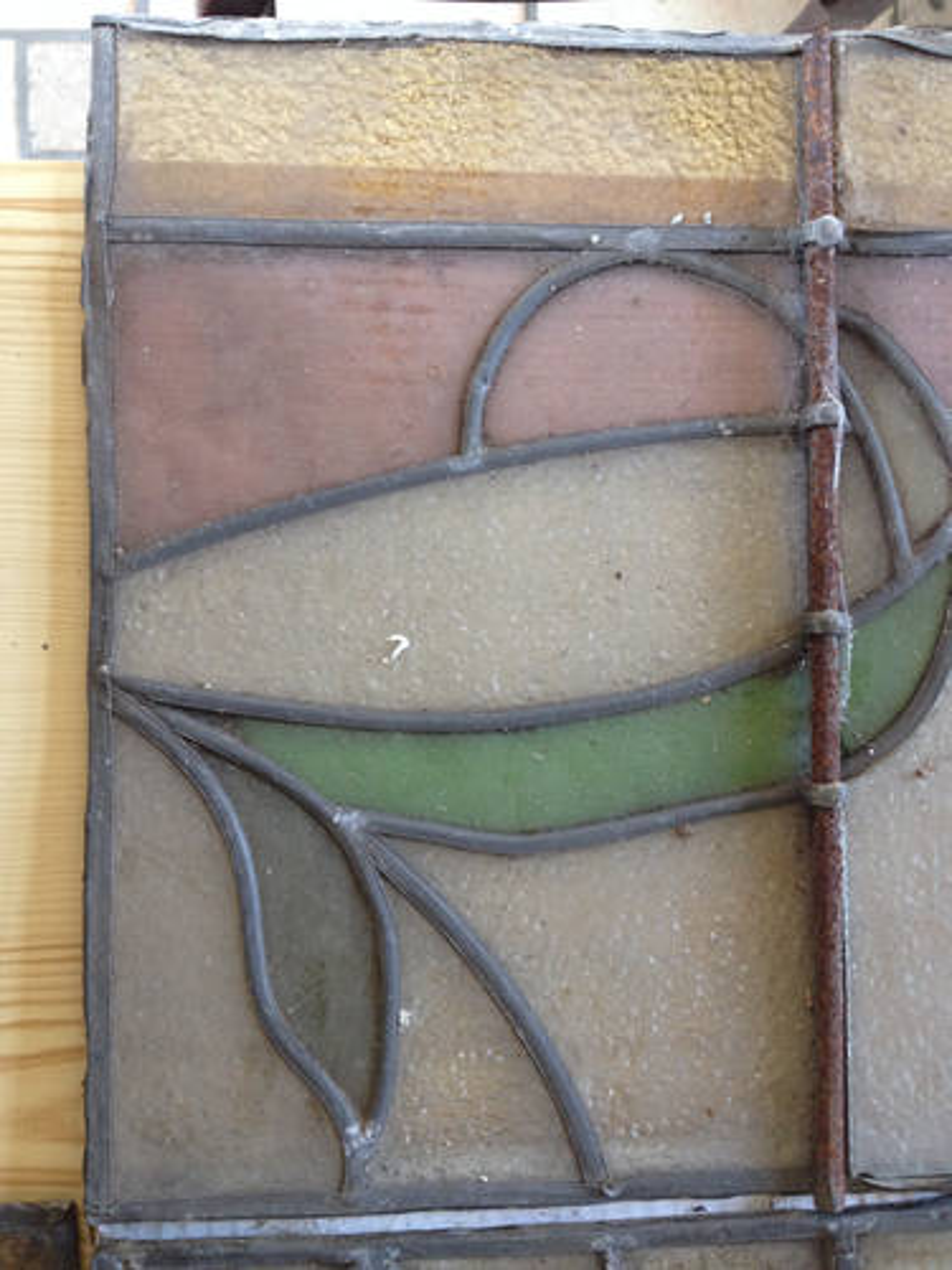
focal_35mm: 35
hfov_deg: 40.7
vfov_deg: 52.6
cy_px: 635
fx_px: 1283
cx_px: 476
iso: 160
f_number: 2.4
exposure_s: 1/20
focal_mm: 4.28
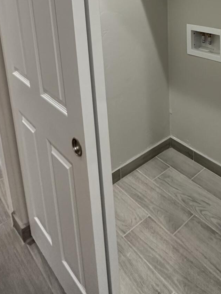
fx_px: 281
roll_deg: -1.4
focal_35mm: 33
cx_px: 201
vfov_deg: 49.2
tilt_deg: -12.8
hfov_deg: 39.6
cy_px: 27
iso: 320
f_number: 2.2
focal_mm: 2.22
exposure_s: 1/60
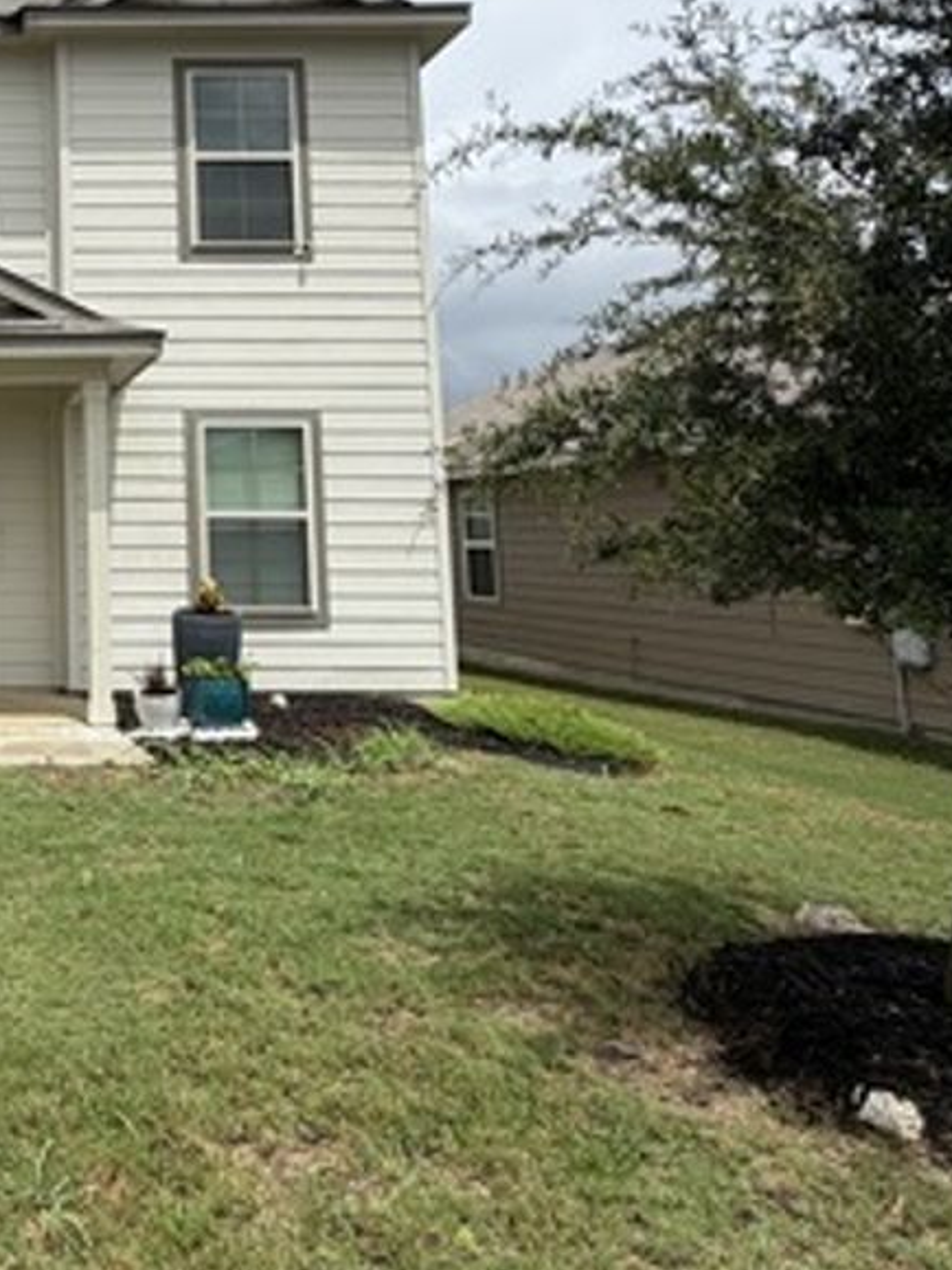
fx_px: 1211
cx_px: -110
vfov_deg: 54.0
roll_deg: +0.0
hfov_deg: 36.1
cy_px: 398
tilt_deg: +7.3
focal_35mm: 33
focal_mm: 2.22
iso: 20
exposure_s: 1/985
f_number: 2.2
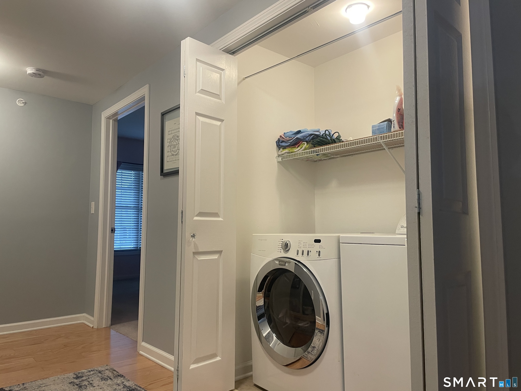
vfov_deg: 53.1
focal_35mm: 26
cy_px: 196
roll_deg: +0.3
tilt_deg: +4.9
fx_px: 391
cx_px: 260
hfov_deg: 67.3
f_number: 1.6
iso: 100
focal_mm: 4.2
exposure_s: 1/60
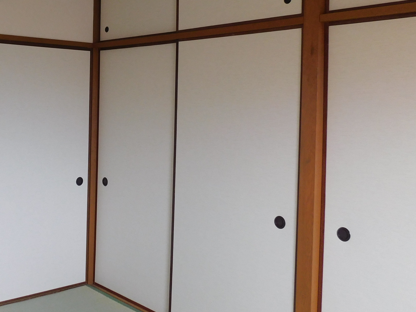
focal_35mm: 42
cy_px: 109
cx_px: 79
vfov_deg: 34.1
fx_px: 505
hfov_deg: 42.6
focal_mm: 4
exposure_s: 1/30
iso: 125
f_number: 3
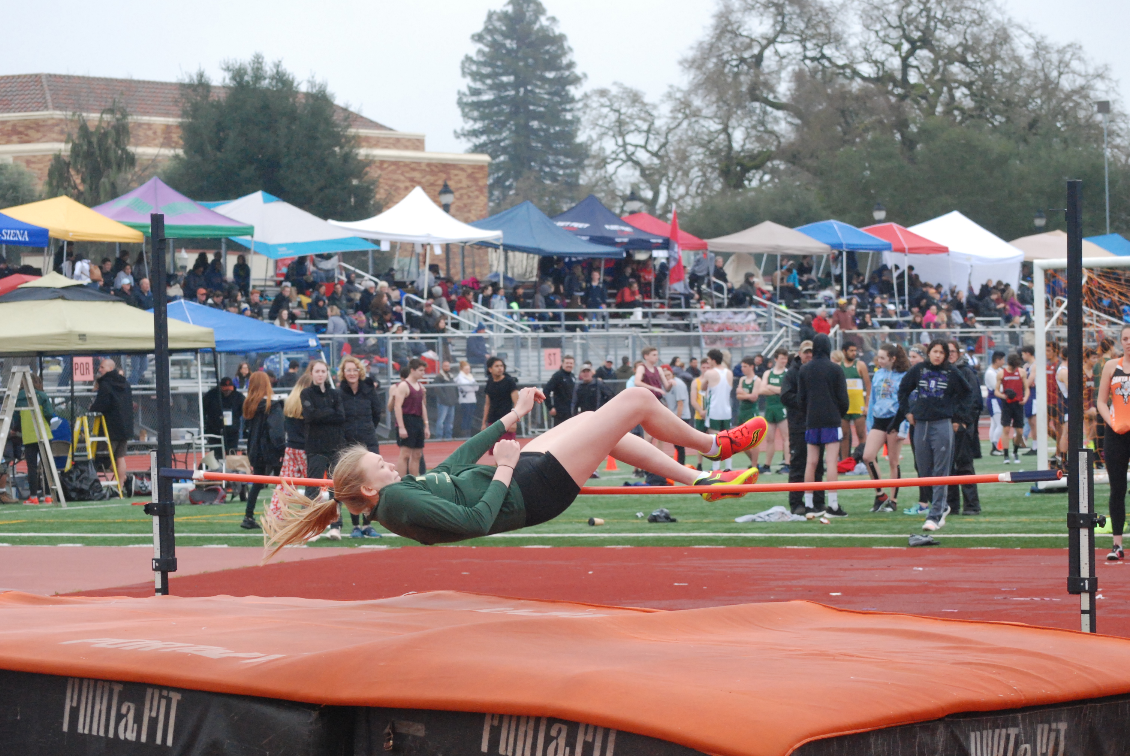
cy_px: 478
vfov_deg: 10.5
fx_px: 4117
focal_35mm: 131
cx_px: 599
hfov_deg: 15.6
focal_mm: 68
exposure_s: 1/800
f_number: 7.1
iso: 1000
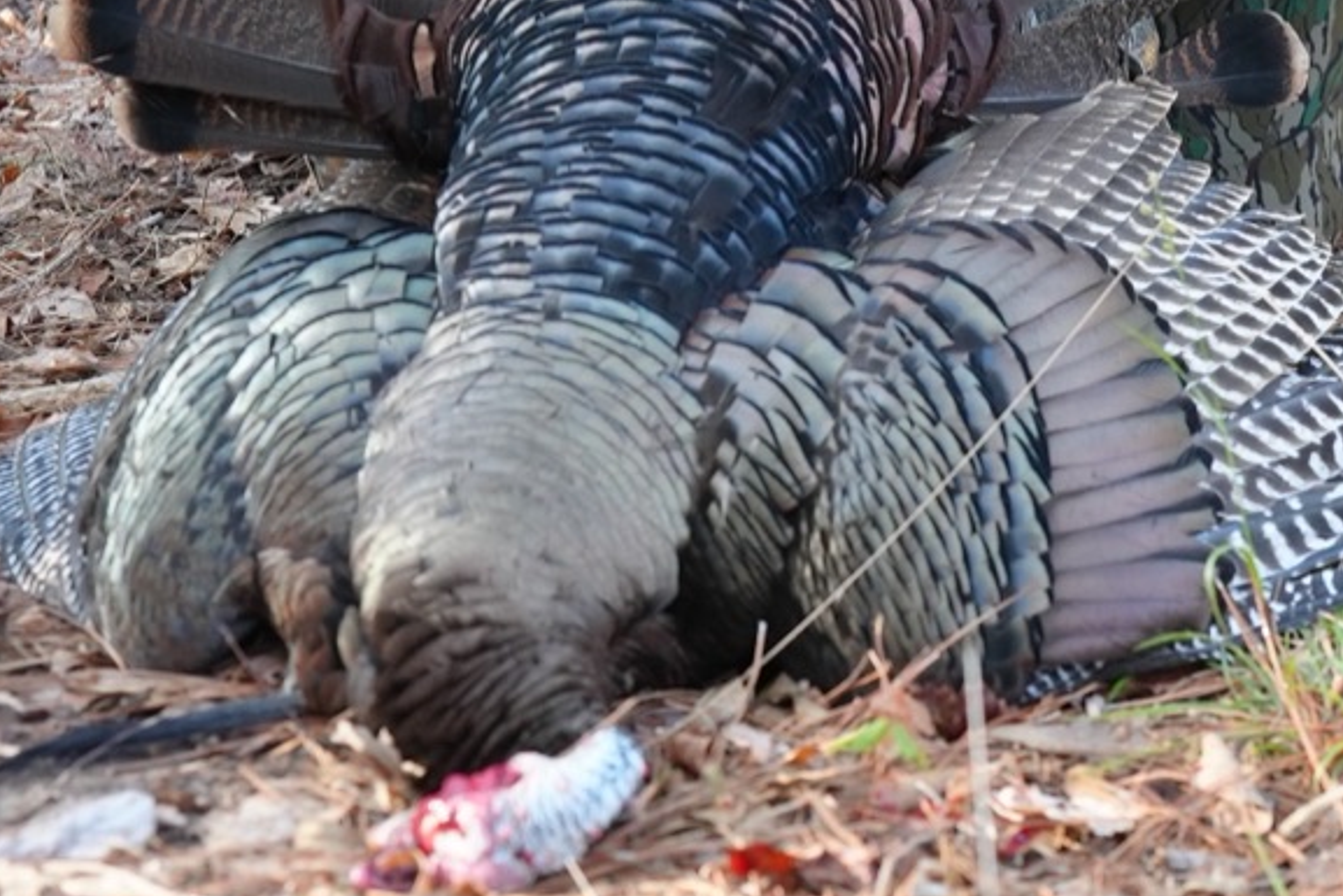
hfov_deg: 20.8
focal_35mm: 97
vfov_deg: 13.6
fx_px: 3619
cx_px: 1029
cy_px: -275
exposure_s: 1/160
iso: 800
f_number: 4
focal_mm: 35
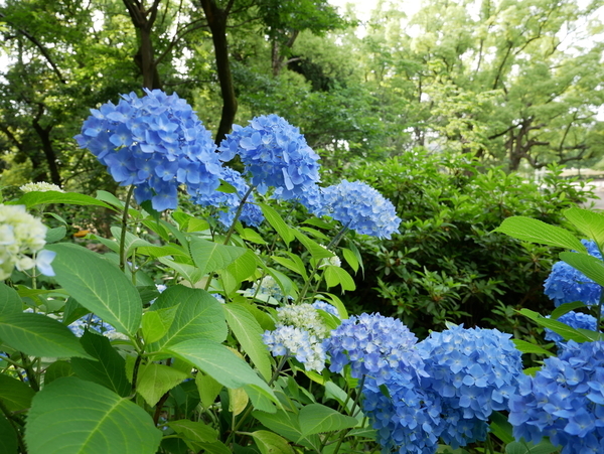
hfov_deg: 71.6
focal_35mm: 24
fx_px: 419
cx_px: 302
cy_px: 227
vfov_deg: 56.9
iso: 200
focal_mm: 12
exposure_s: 1/160
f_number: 4.5
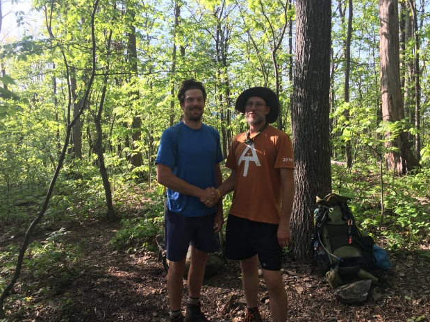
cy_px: 160
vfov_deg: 46.8
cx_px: 218
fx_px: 373
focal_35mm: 30
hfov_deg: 60.0
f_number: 2.2
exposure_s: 1/141
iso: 25
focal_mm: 4.15
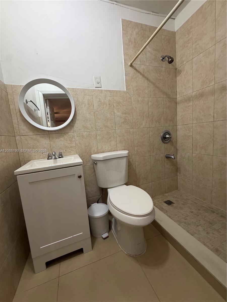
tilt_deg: -6.1
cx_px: 114
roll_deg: +4.8
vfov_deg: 102.1
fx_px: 122
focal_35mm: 14
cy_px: 151
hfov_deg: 85.7
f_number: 2.2
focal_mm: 2.22
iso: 320
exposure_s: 1/120
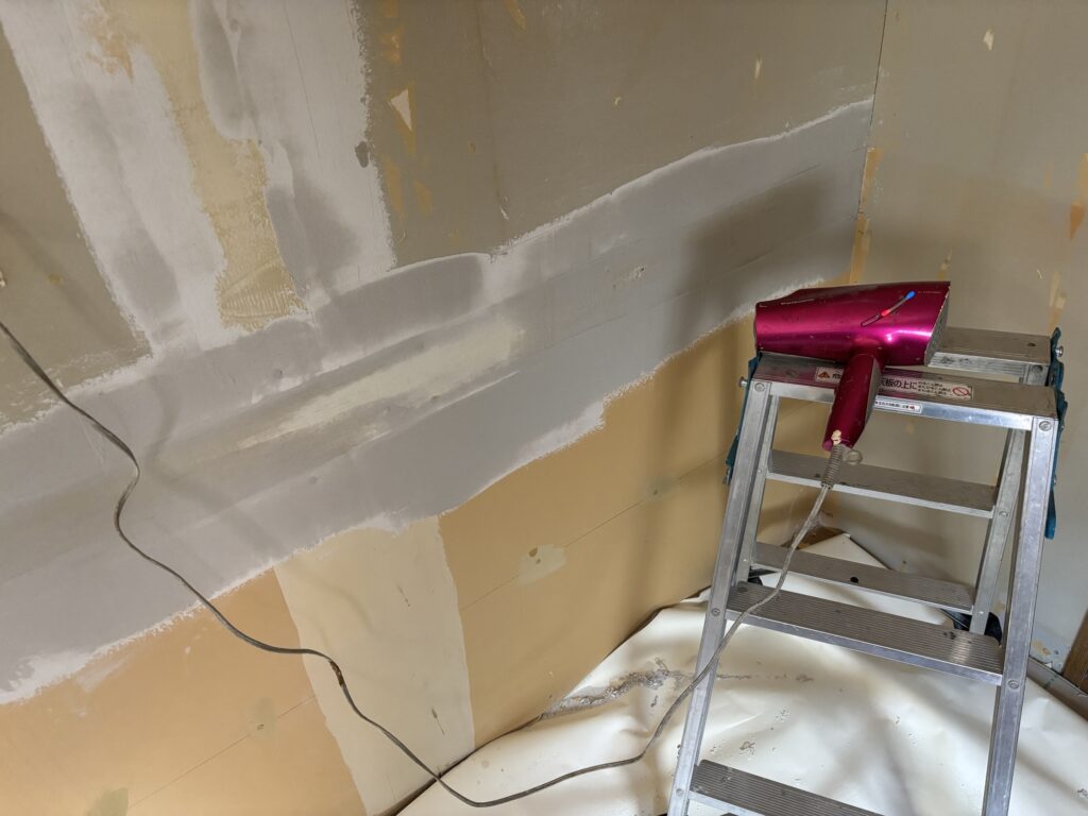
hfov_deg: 67.3
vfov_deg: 53.1
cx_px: 544
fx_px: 817
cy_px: 408
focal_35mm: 26
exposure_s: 1/60
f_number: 1.6
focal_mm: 5.96
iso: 320
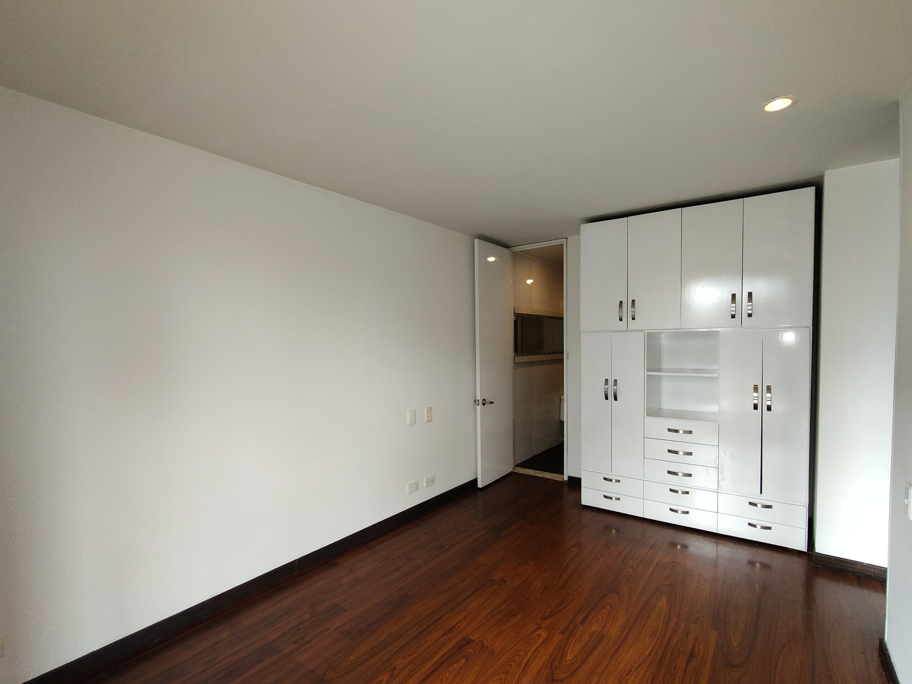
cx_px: 483
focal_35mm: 17
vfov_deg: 74.7
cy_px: 360
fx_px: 448
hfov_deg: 90.9
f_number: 2.2
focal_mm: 1.66
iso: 350
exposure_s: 1/60
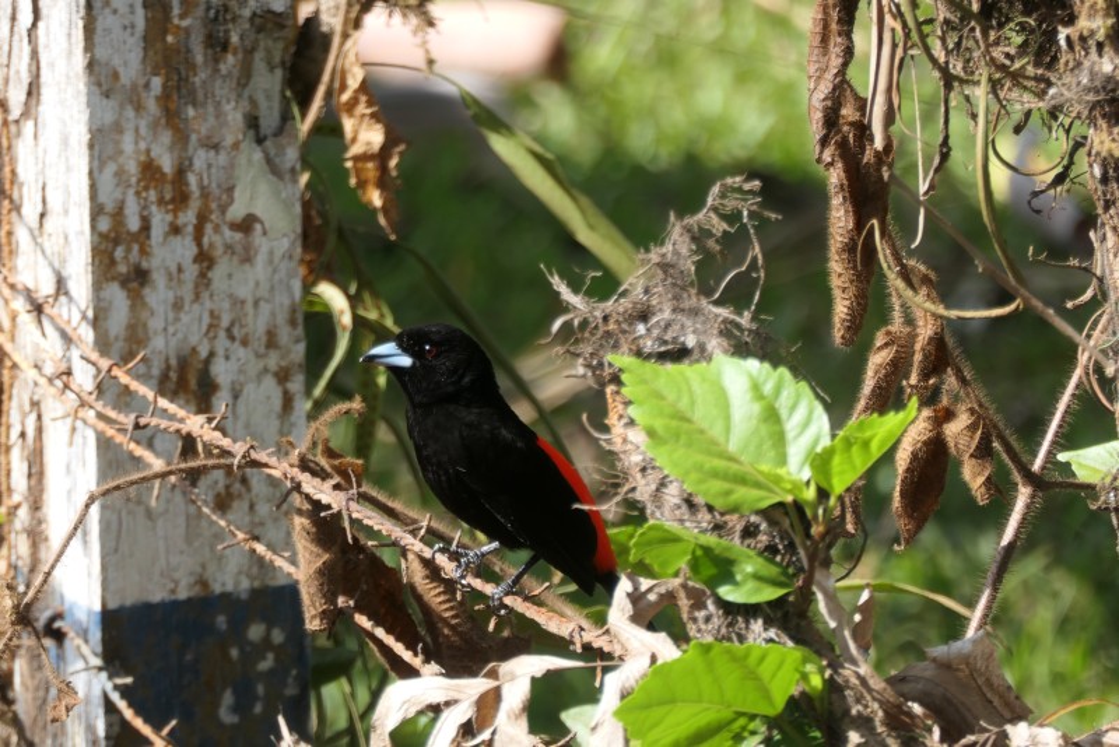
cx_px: 560
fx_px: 11193
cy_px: 374
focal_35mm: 360
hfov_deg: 5.7
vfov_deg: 3.8
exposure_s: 1/200
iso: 125
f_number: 6.4
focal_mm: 132
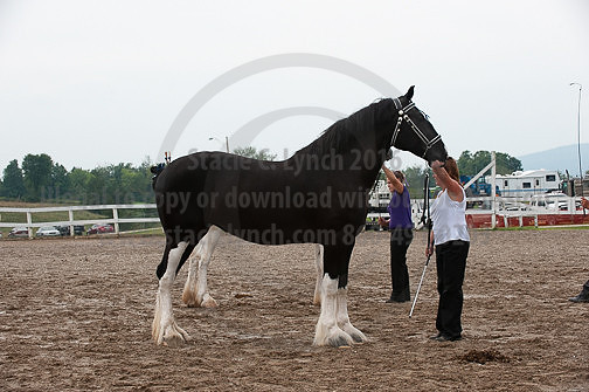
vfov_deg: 15.2
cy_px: 196
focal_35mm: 90
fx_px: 1471
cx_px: 294
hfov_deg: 22.6
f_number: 5.6
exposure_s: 1/1250
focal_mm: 90
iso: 900
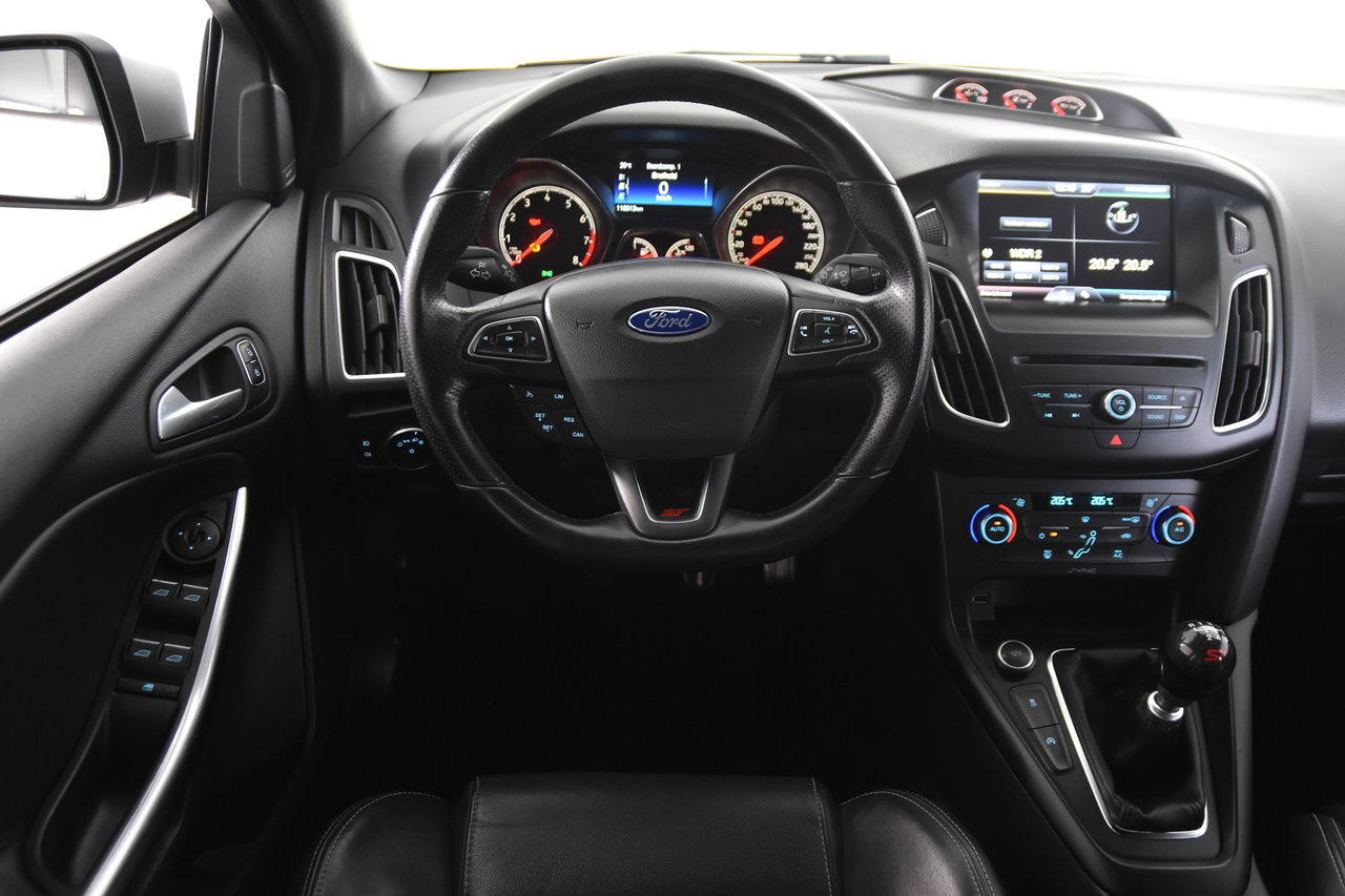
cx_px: 672
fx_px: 1121
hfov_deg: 61.9
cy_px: 448
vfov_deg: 43.6
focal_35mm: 30
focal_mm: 20
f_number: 2.8
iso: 2000
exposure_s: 1/30
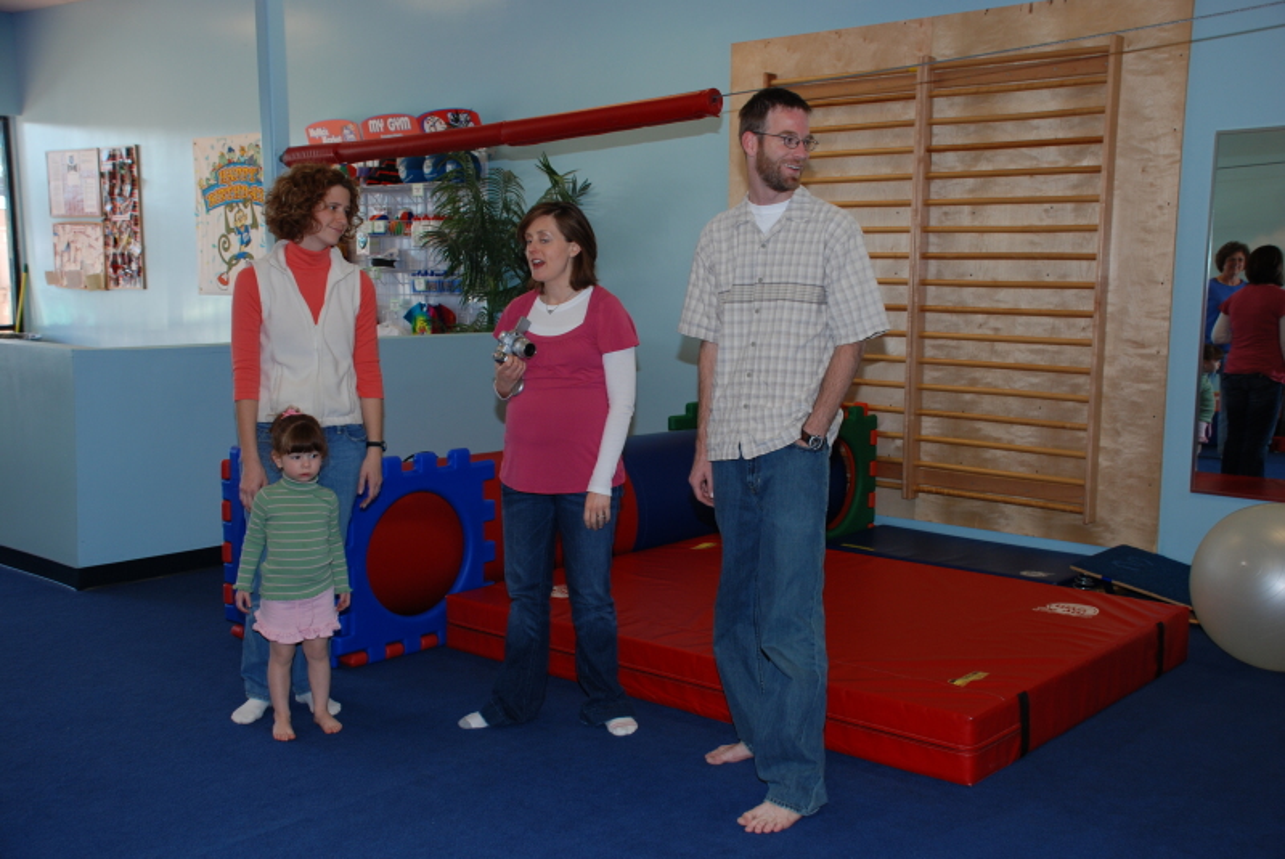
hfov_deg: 49.5
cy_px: 430
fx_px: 1393
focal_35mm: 39
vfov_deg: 34.3
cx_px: 642
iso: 200
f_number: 4
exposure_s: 1/60
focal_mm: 26
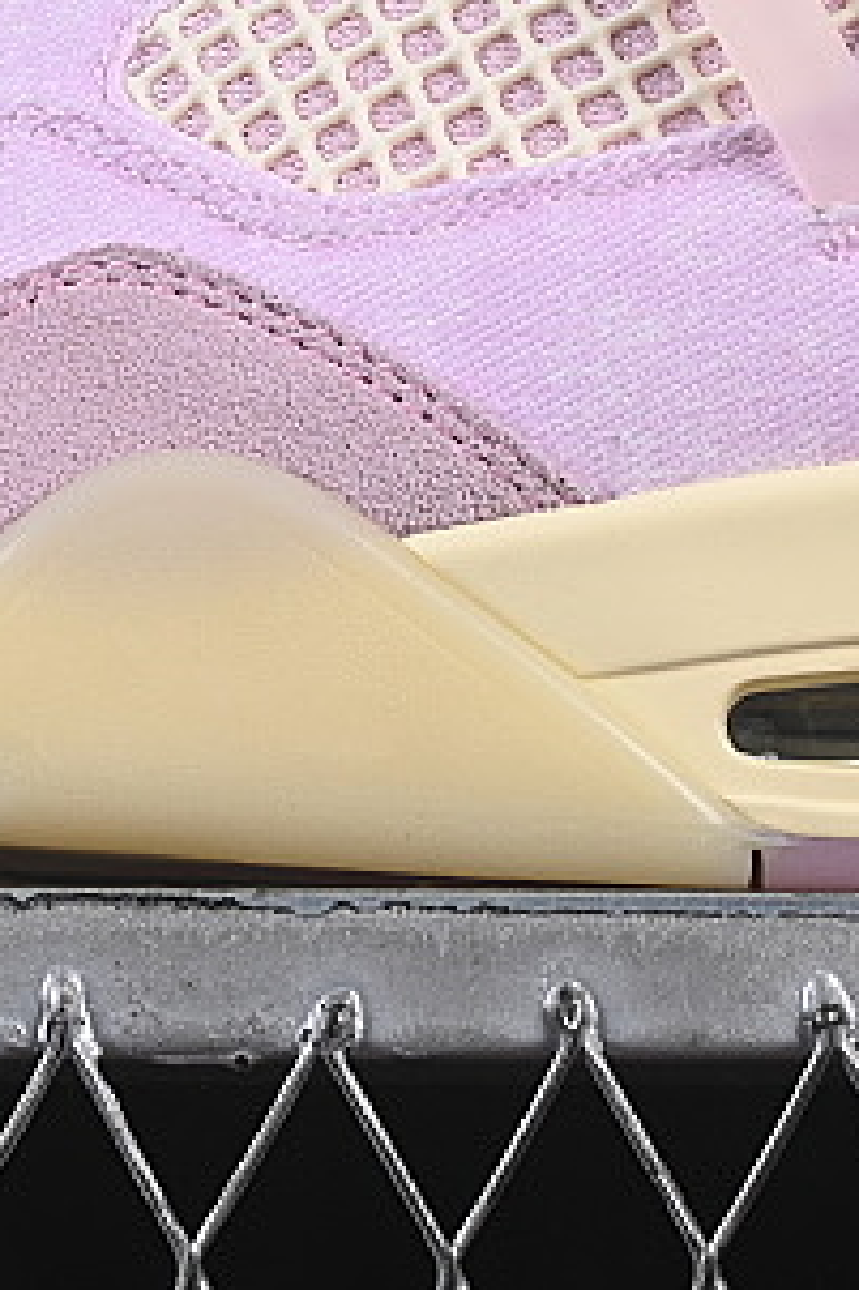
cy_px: -68
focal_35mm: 268
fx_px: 9602
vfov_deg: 7.6
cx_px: 321
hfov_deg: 5.1
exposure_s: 1/80
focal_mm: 50
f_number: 8
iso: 160
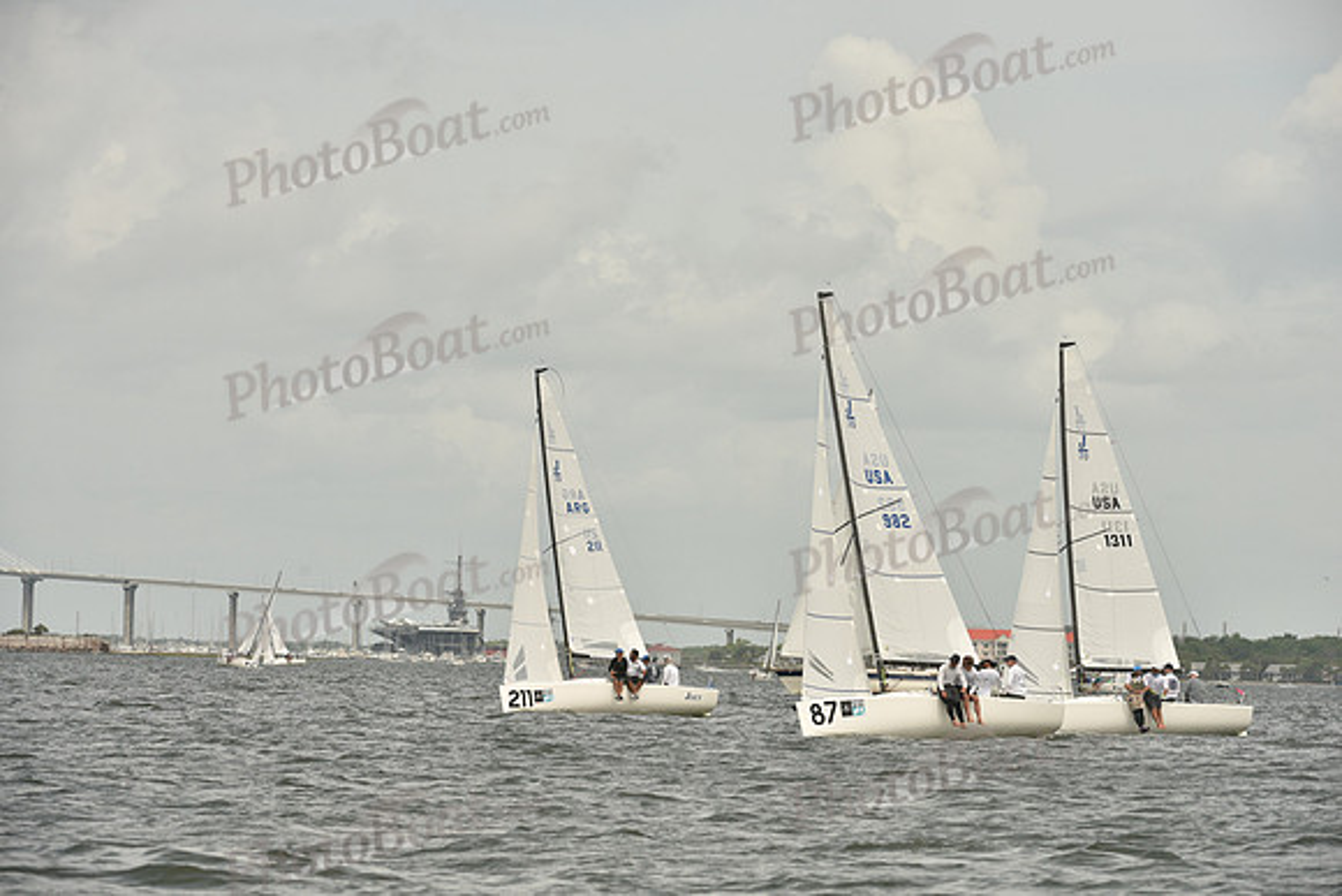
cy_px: 448
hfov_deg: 10.3
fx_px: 7457
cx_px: 671
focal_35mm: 200
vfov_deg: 6.9
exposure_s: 1/1250
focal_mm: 200
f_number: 8
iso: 320
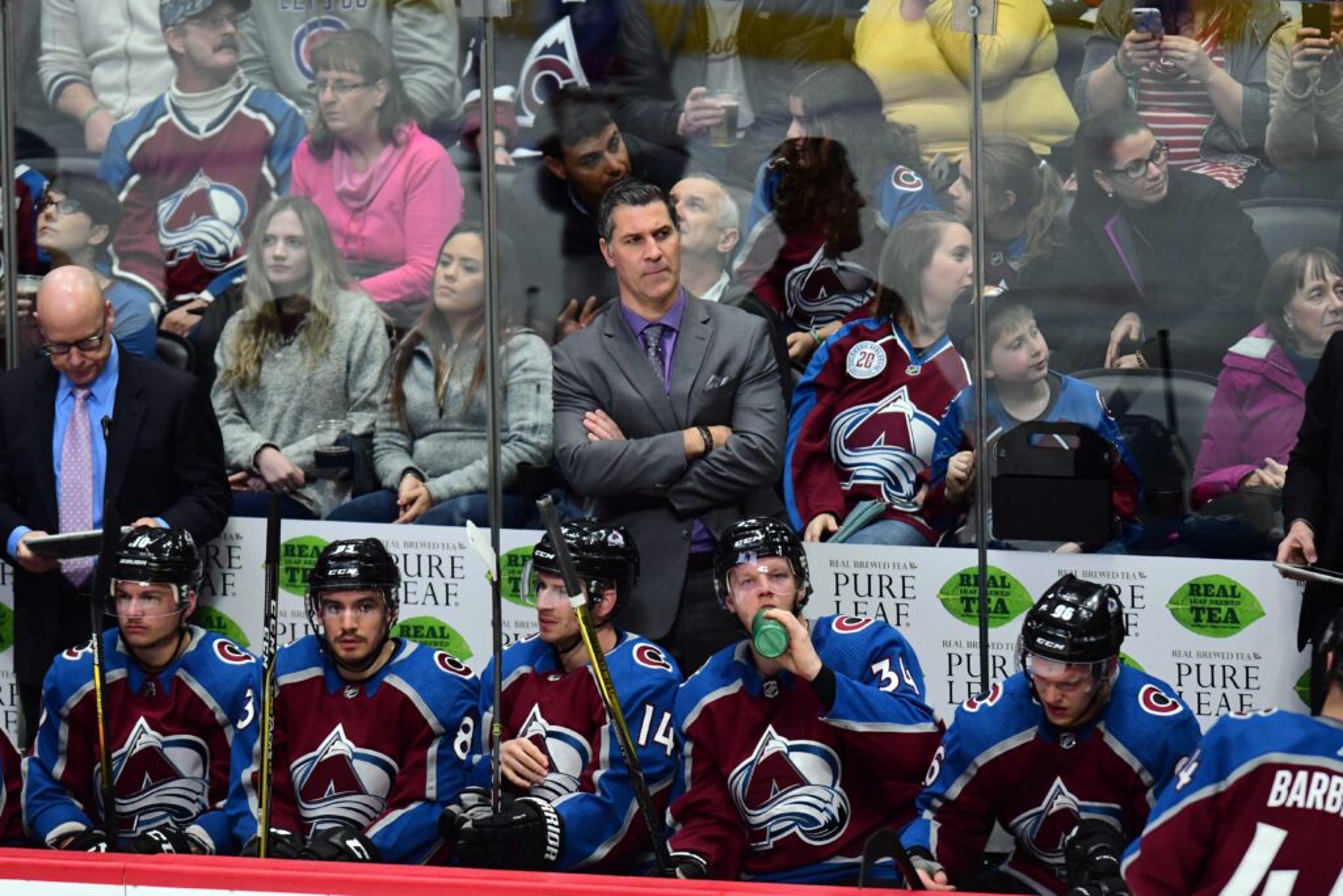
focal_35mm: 600
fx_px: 22385
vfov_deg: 2.3
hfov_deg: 3.4
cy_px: 448
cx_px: 672
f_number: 3.2
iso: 2500
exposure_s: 1/2000
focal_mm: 400
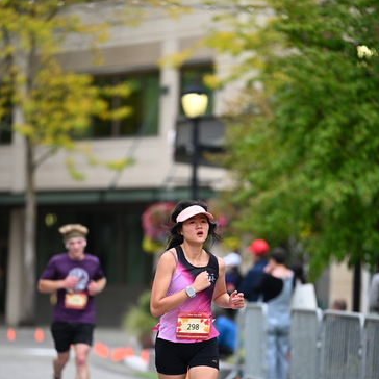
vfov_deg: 6.8
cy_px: 251
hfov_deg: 6.8
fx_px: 3183
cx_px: 190
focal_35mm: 257
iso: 640
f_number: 2.8
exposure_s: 1/2000
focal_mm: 200
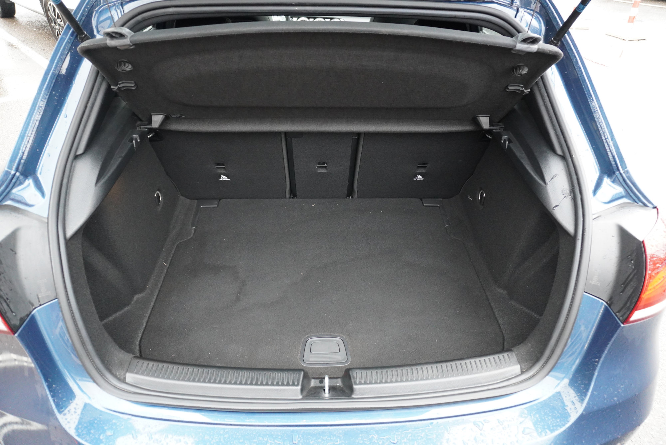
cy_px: 222
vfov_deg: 53.2
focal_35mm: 24
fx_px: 444
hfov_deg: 73.7
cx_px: 333
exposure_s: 1/30
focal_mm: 16
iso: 2500
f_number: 3.5
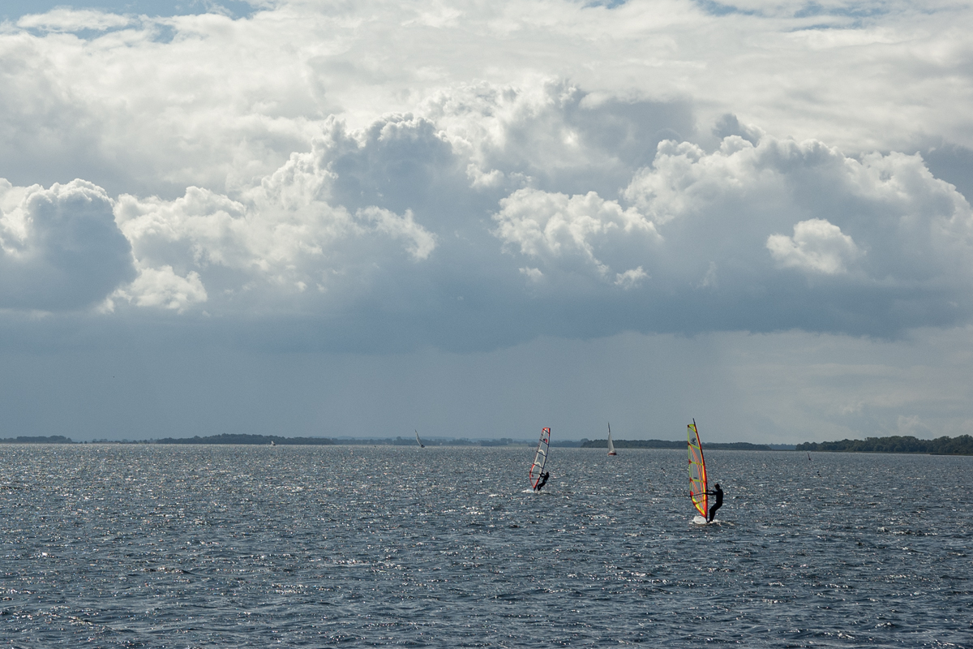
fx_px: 2432
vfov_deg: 15.2
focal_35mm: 90
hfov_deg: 22.6
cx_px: 486
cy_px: 324
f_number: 5.6
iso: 400
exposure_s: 1/3000
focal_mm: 60
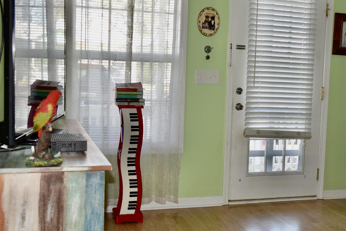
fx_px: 516
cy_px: 118
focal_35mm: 54
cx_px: 230
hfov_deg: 36.7
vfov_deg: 25.2
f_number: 5.6
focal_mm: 25
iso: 500
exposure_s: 1/125
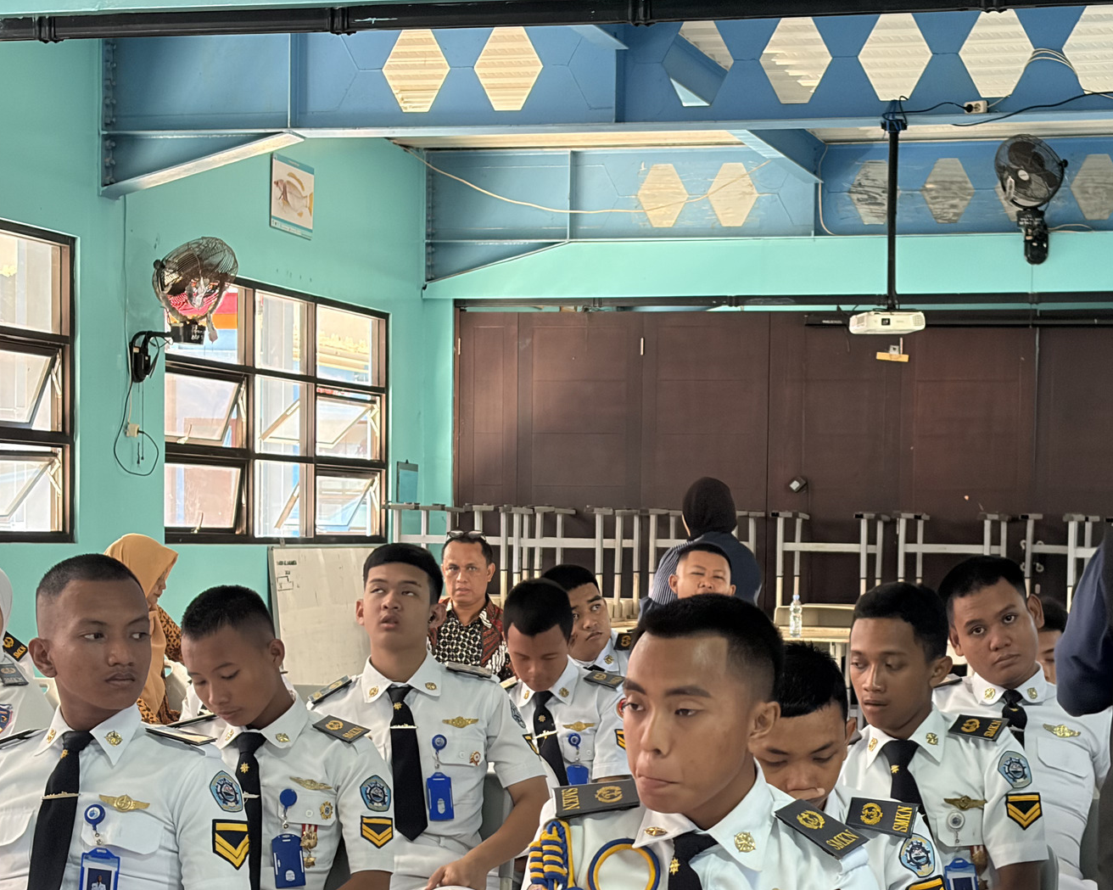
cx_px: 707
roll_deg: -0.8
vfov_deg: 19.5
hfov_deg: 24.4
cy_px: 637
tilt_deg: -2.2
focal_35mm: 78
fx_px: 2569
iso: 200
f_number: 1.6
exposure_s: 1/33
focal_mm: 5.96
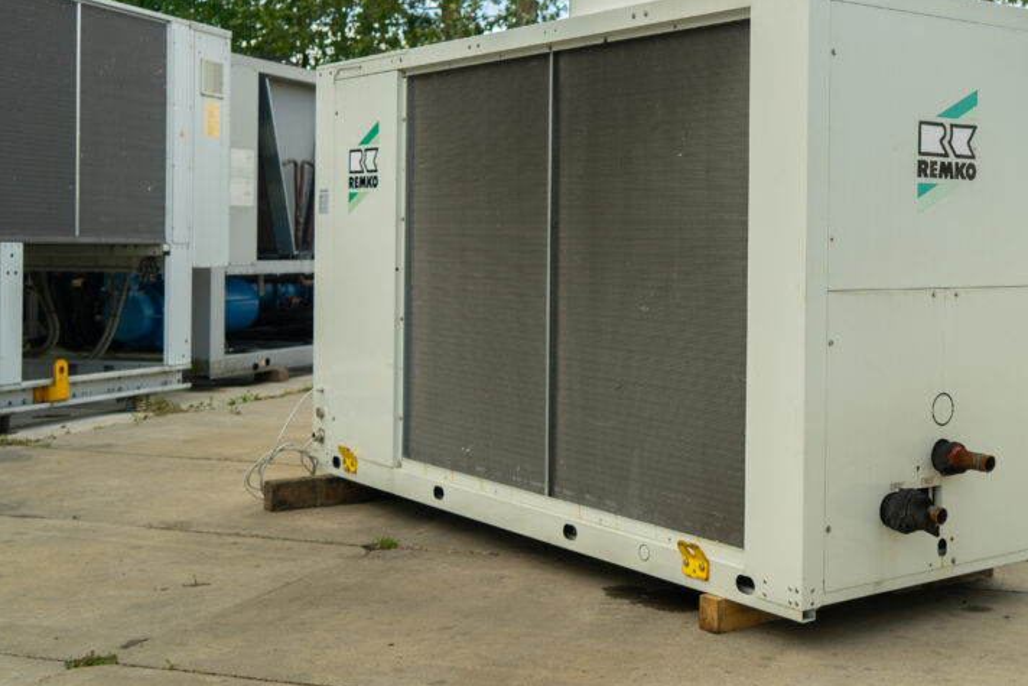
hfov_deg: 42.2
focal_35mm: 46
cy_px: 258
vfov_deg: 29.1
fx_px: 1314
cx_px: 681
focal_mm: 32
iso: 125
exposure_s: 1/160
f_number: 4
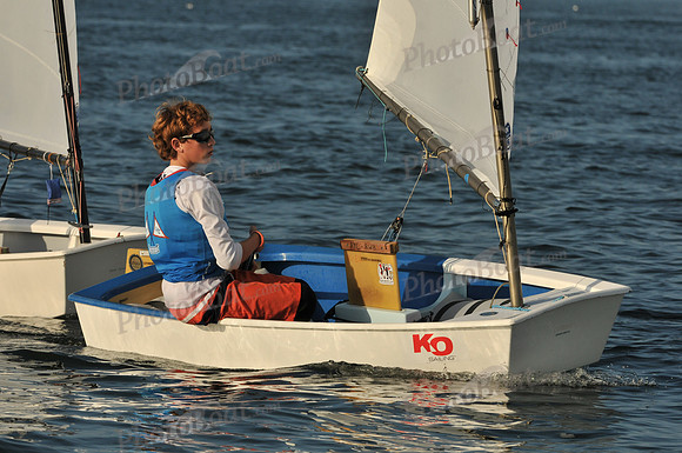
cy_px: 226
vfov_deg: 3.8
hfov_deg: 5.7
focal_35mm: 360
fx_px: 6810
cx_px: 341
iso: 200
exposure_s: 1/800
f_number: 10
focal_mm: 240
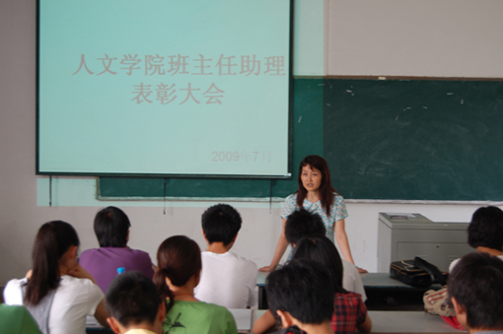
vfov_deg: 23.7
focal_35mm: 57
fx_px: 796
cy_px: 167
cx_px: 252
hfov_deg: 35.1
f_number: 5
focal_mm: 38
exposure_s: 1/13
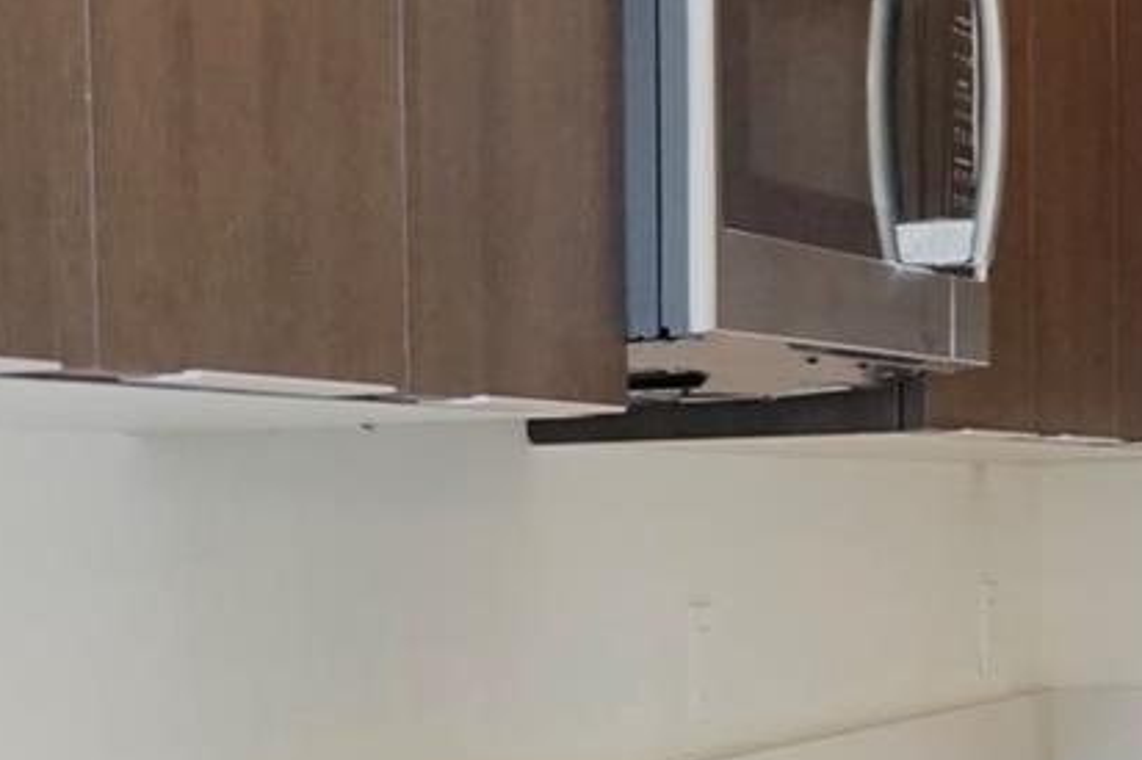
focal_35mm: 120
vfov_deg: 11.1
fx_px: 3805
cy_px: 981
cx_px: 246
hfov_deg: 16.9
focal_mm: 21
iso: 1600
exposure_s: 1/60
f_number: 4
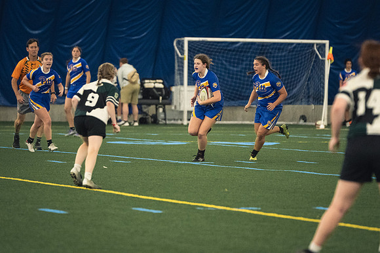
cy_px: 126
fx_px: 3165
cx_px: 190
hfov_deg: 6.9
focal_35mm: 300
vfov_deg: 4.6
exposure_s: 1/500
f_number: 2.8
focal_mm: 200
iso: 9000
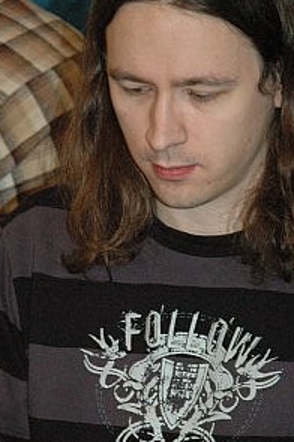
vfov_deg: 10.3
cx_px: 170
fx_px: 2444
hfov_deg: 6.9
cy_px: 352
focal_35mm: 199
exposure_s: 1/60
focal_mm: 65
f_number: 5
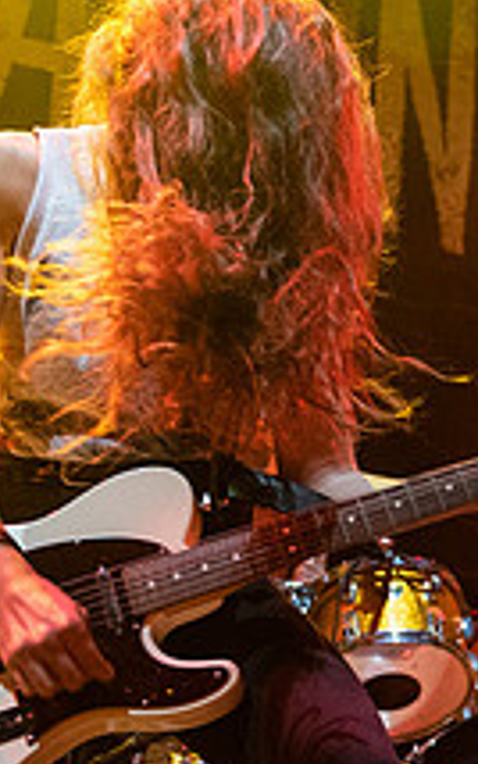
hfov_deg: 15.1
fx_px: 1561
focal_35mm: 75
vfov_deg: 27.4
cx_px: 865
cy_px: 445
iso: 3200
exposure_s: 1/400
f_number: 3.2
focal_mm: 24
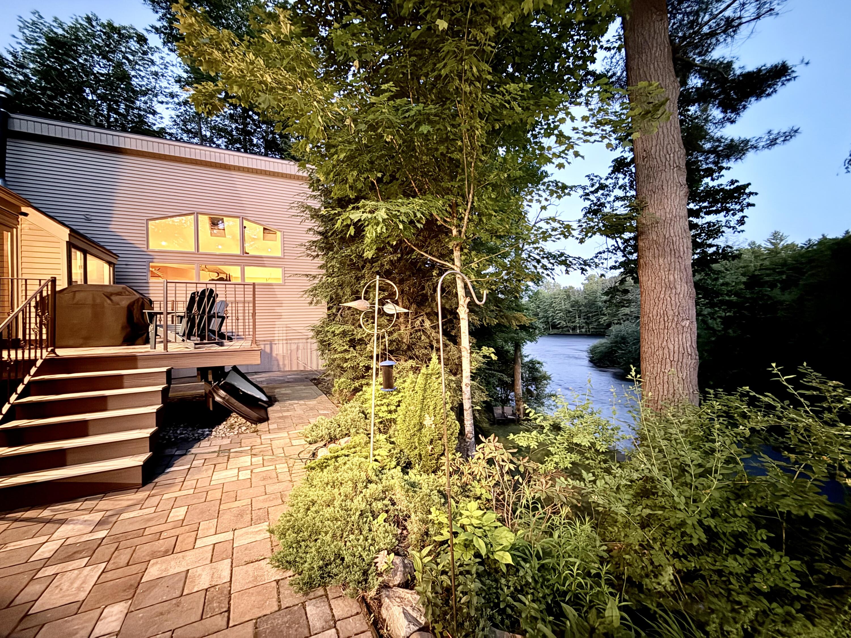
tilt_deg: +1.0
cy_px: 319
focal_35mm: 14
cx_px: 426
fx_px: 344
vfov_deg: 85.7
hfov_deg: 102.1
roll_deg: +1.8
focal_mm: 2.22
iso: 1000
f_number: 2.2
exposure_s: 1/12
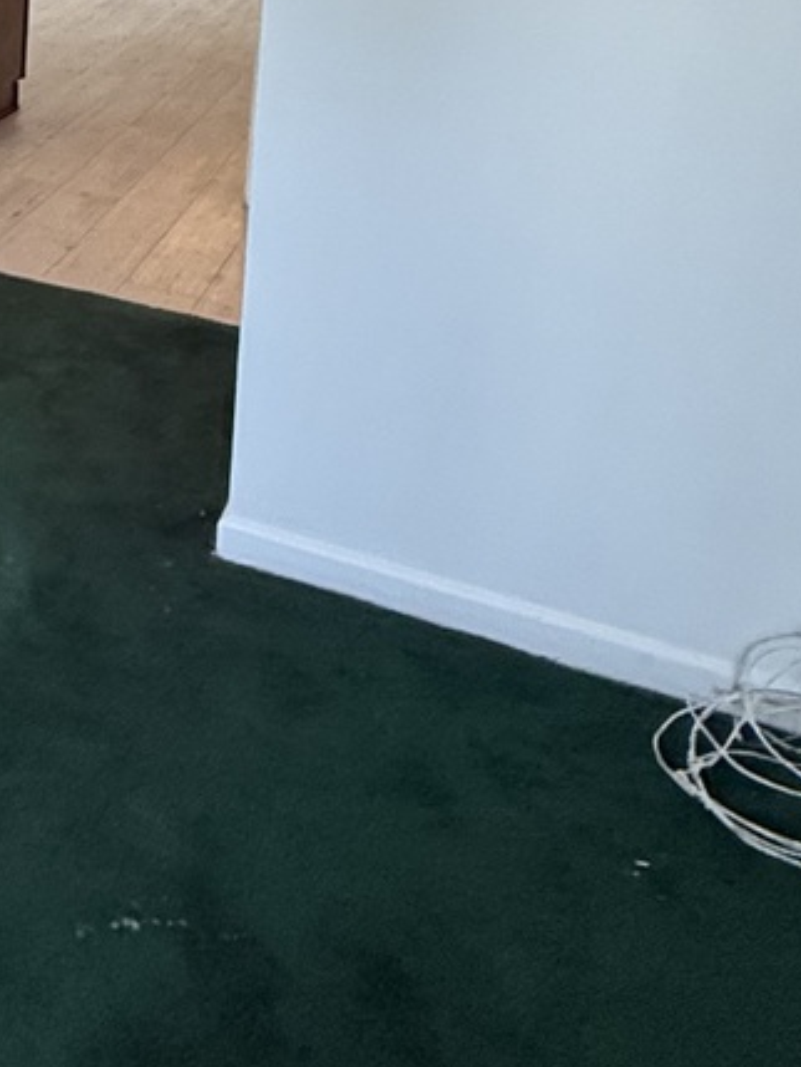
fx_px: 1449
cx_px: -488
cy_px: -70
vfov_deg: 35.4
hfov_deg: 23.0
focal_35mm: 47
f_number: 2.2
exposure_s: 1/120
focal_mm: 2.22
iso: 400
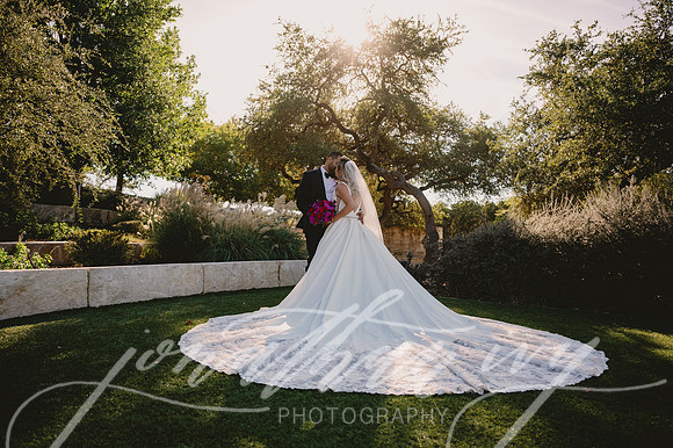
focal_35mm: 24
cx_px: 336
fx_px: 448
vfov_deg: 53.1
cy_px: 224
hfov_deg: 73.8
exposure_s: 1/800
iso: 80
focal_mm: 24
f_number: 2.8
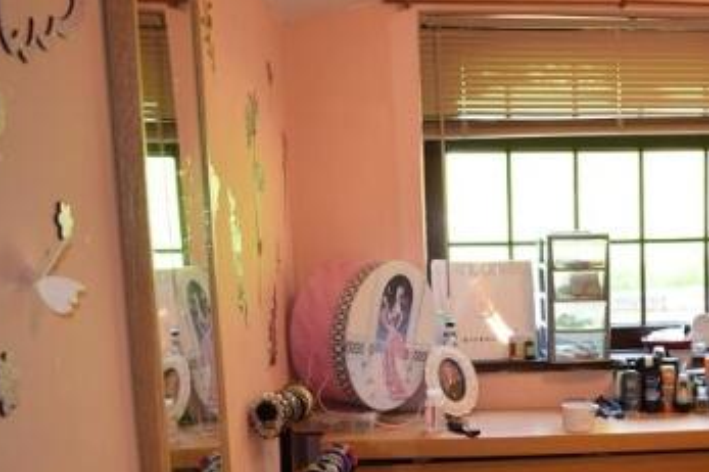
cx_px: 572
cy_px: 379
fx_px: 1004
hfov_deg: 37.4
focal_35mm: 51
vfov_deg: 26.0
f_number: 3.5
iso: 800
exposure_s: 1/60
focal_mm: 18
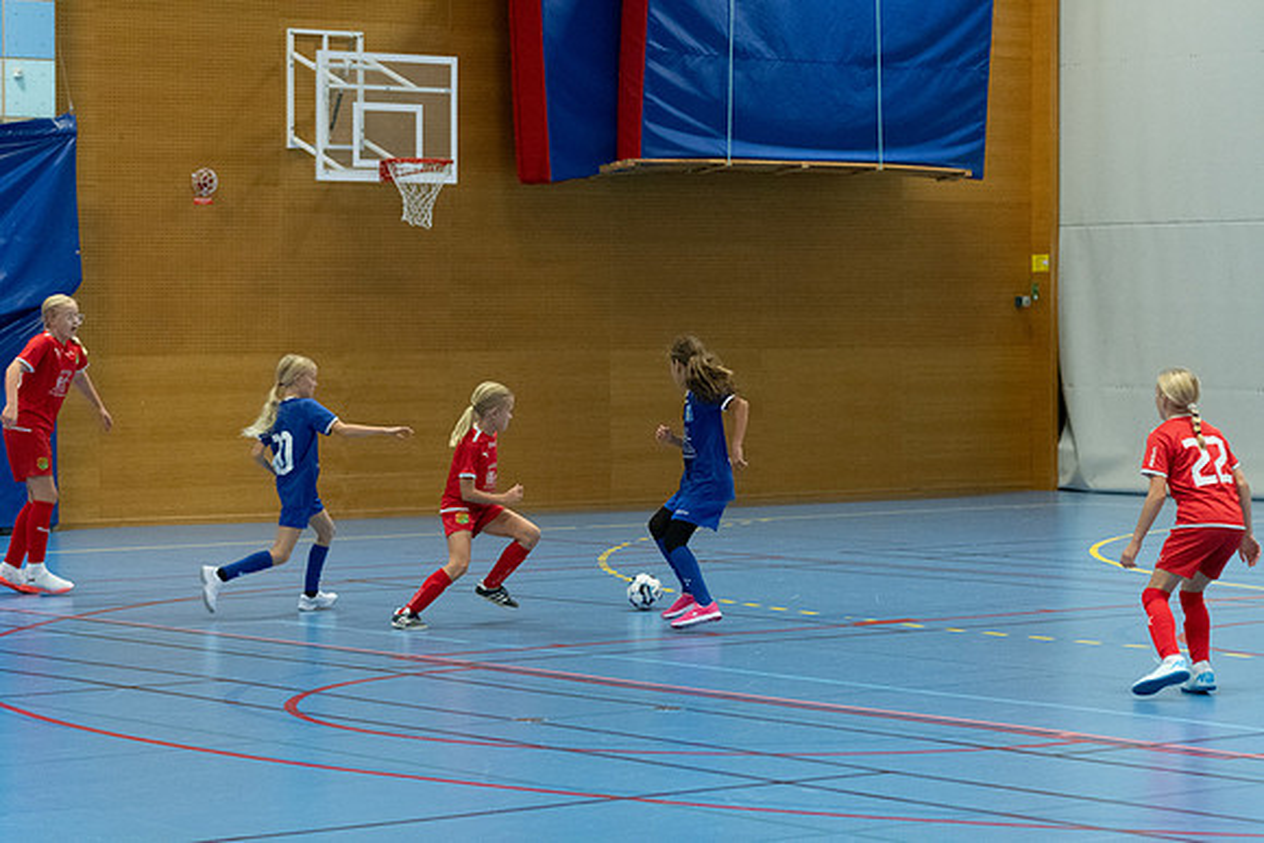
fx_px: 3687
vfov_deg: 13.0
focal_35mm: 105
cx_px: 632
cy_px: 422
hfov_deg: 19.5
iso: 4500
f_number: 3.5
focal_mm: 70
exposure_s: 1/400
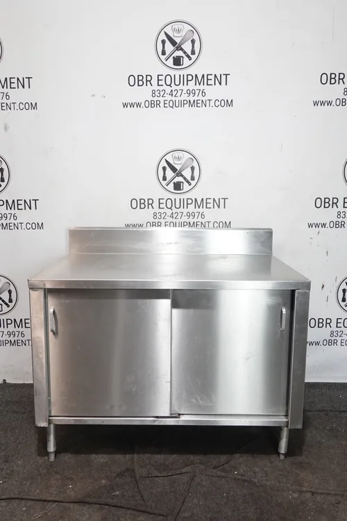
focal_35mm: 30
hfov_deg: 43.6
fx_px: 434
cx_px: 174
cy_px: 260
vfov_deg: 61.9
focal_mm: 11.29
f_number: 3.2
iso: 500
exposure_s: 1/30
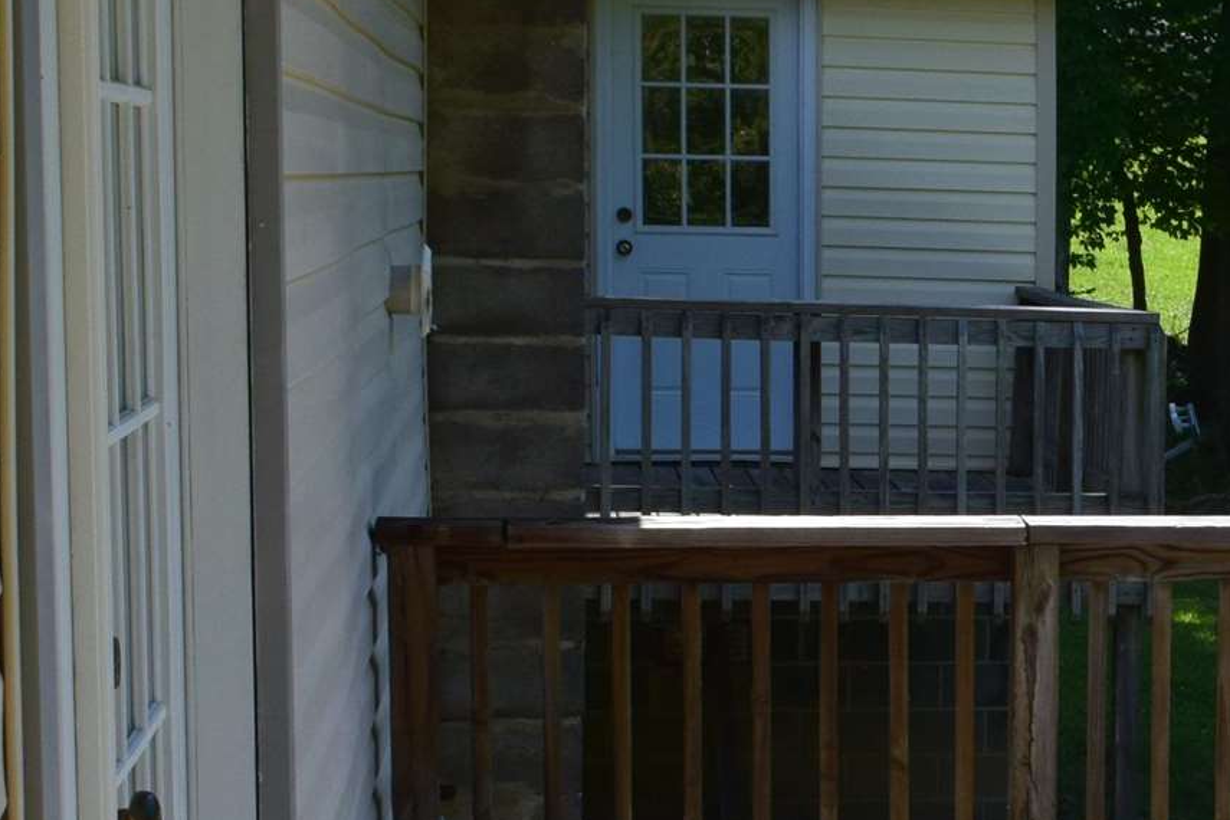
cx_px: 1420
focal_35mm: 97
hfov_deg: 19.9
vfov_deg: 14.0
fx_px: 3314
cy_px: 655
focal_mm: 18
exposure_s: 1/400
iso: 400
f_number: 11
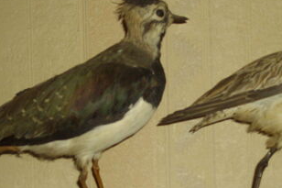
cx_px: 187
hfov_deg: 27.6
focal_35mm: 73
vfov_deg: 18.6
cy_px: 100
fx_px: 572
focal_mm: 7.4
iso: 160
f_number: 3
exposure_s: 1/60
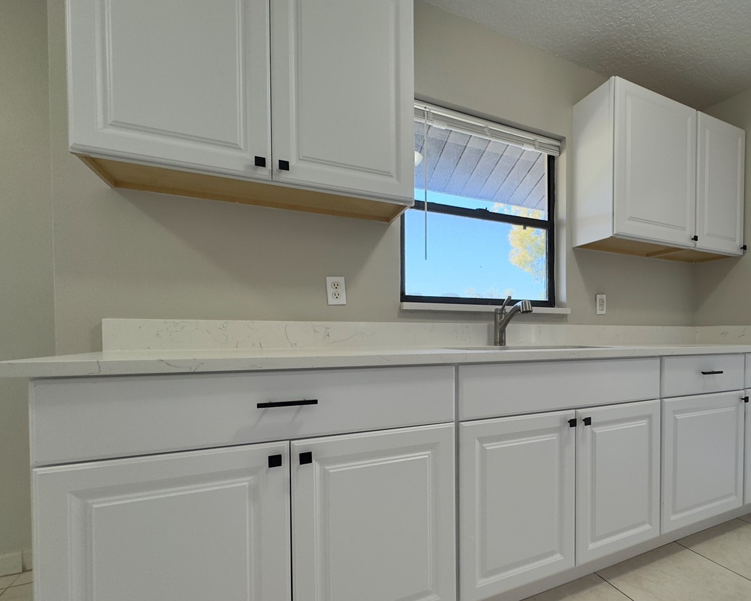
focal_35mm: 19
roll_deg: -0.1
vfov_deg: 70.5
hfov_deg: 80.5
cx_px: 501
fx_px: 422
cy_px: 343
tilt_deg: -1.7
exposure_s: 1/120
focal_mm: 2.22
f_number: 2.2
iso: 64
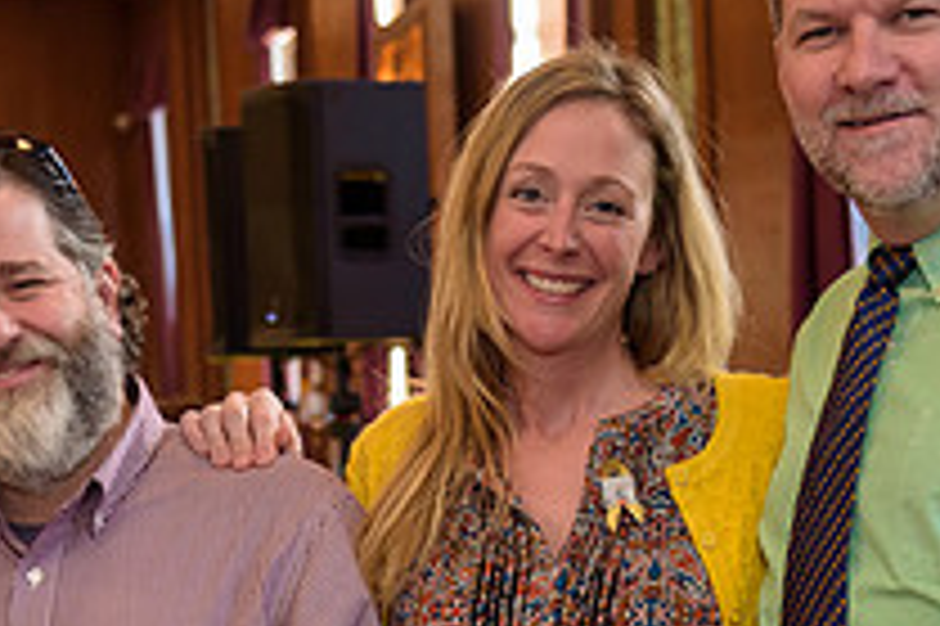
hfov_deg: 18.4
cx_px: 522
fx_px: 2896
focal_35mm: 111
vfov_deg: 12.2
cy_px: 637
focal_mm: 40
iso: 640
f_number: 4
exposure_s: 1/100
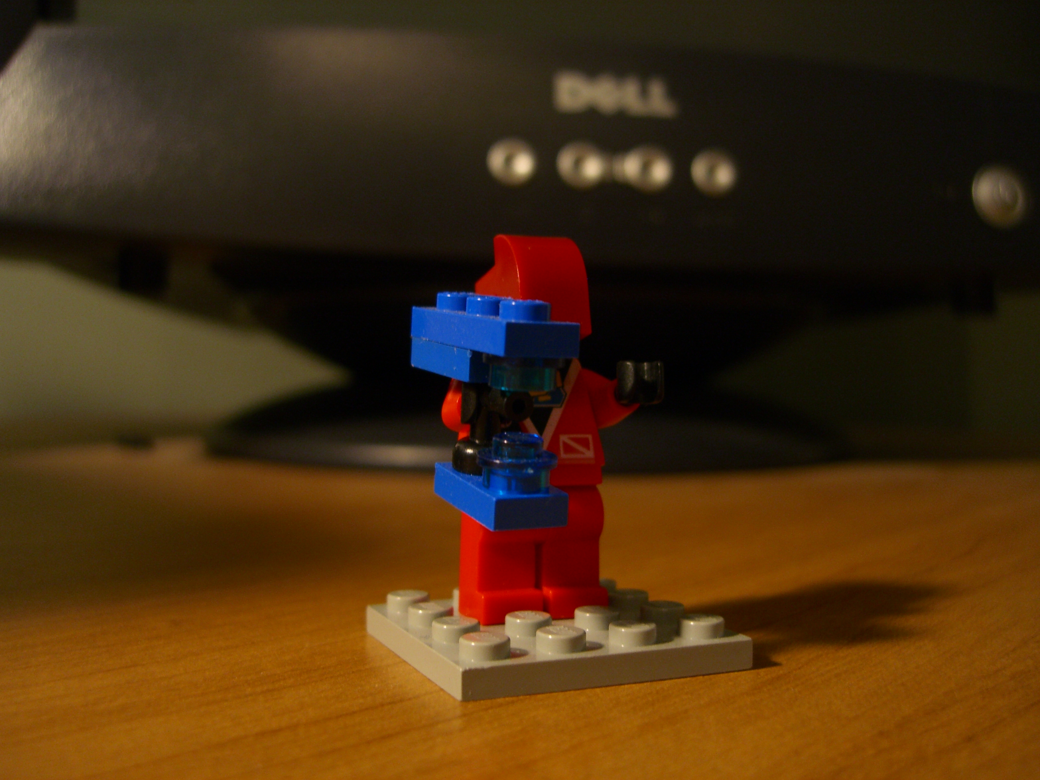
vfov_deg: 37.7
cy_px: 390
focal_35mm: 38
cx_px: 520
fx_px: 1142
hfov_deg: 49.0
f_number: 2.8
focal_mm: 7.9
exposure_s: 1/8
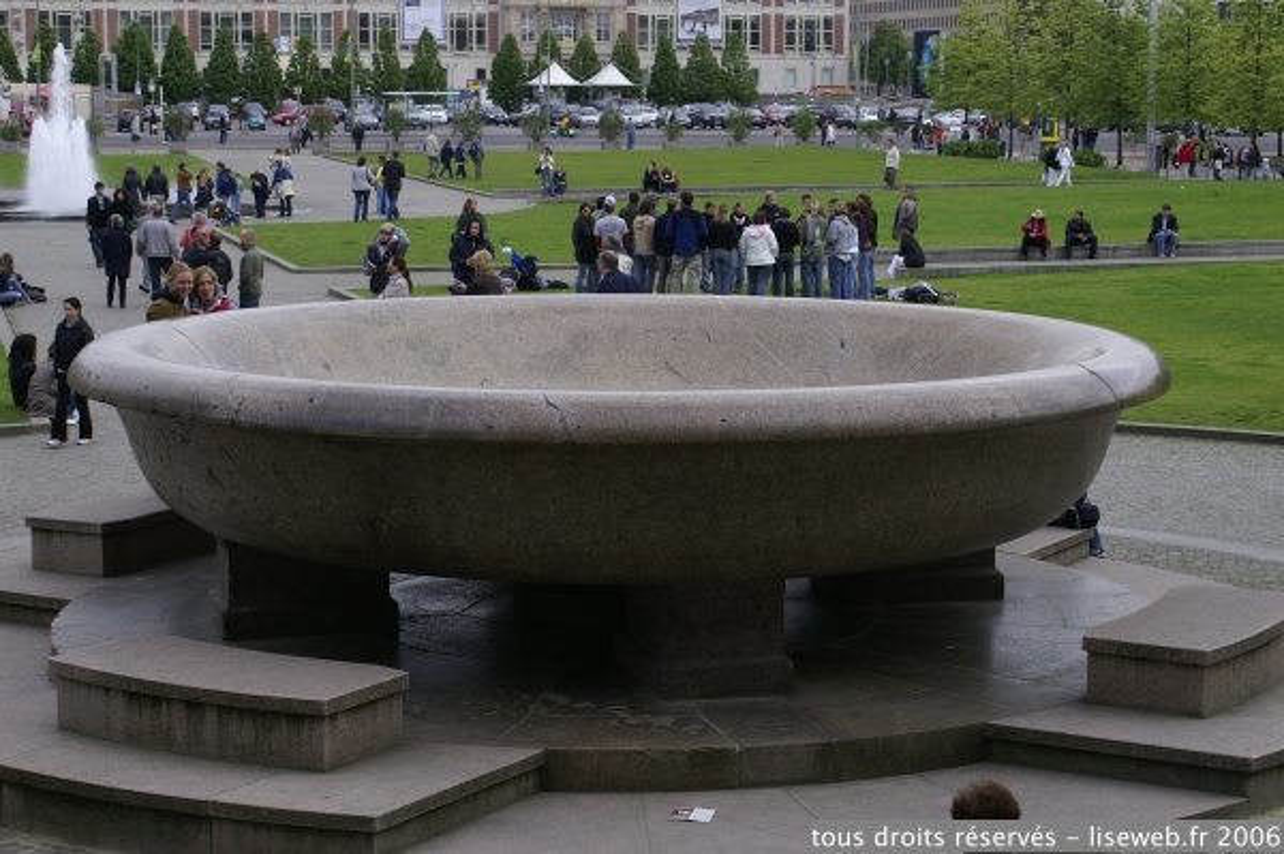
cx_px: 642
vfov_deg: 18.2
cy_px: 427
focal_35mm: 75
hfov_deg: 27.0
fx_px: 2673
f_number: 9
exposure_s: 1/100
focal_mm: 50
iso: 100
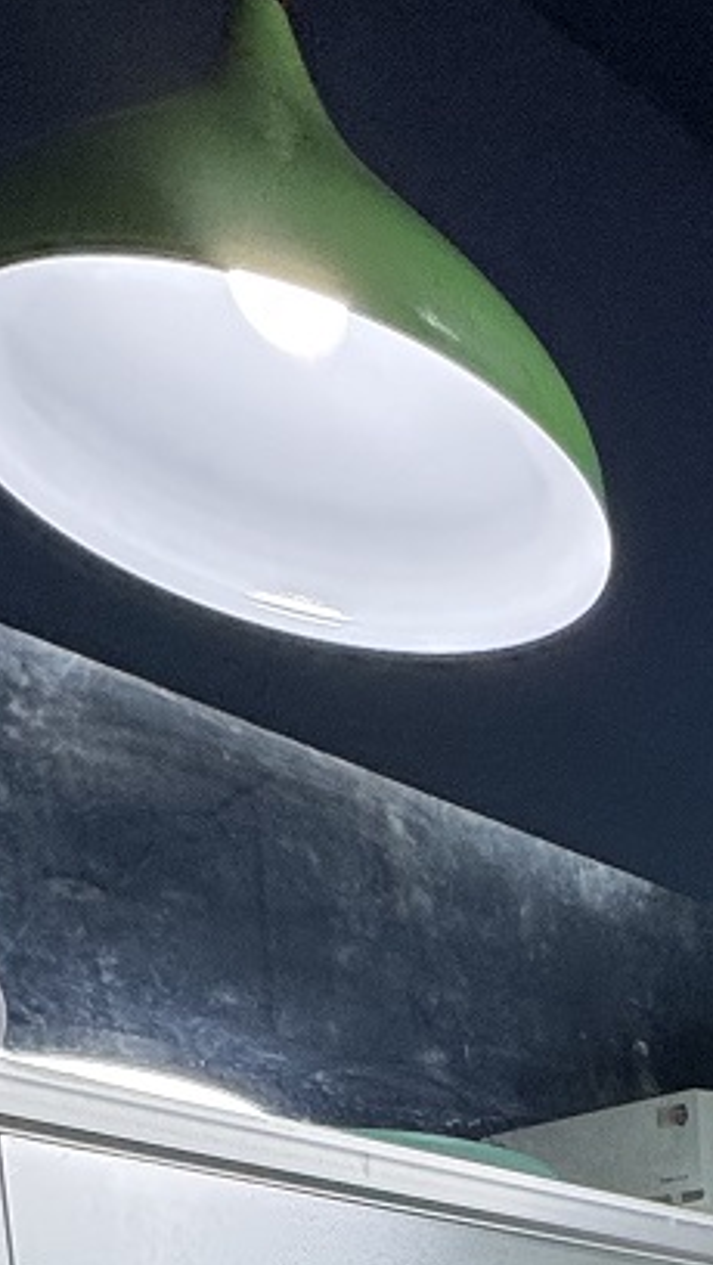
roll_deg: -2.0
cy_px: 1977
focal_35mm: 51
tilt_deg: -11.3
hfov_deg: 19.1
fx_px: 1711
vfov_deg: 26.5
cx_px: 1212
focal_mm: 2.22
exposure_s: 1/100
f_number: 2.2
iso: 160
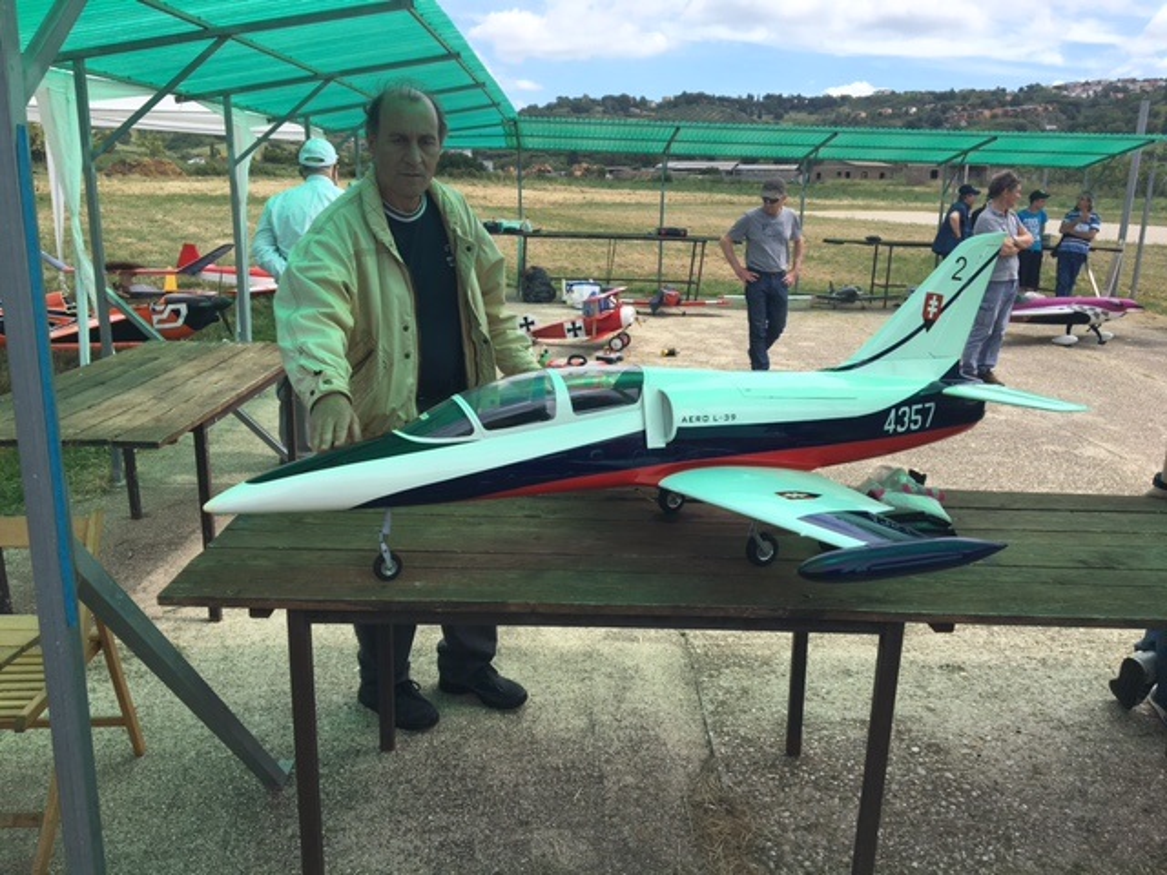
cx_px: 584
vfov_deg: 48.2
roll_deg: -1.2
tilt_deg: -13.5
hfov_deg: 61.7
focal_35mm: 29
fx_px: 978
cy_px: 438
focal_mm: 4.15
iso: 25
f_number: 2.2
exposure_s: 1/999
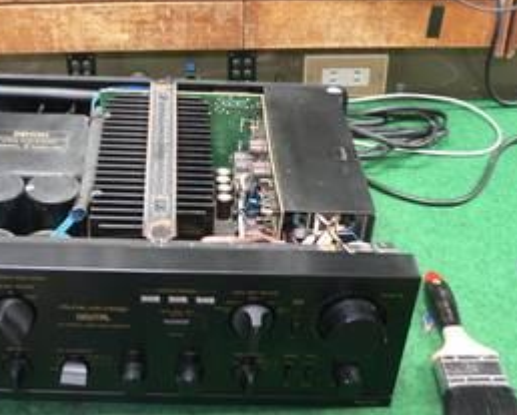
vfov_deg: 27.2
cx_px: 190
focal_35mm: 56
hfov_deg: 33.4
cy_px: 191
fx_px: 858
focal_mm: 6.5
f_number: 2.8
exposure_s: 1/6
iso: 200
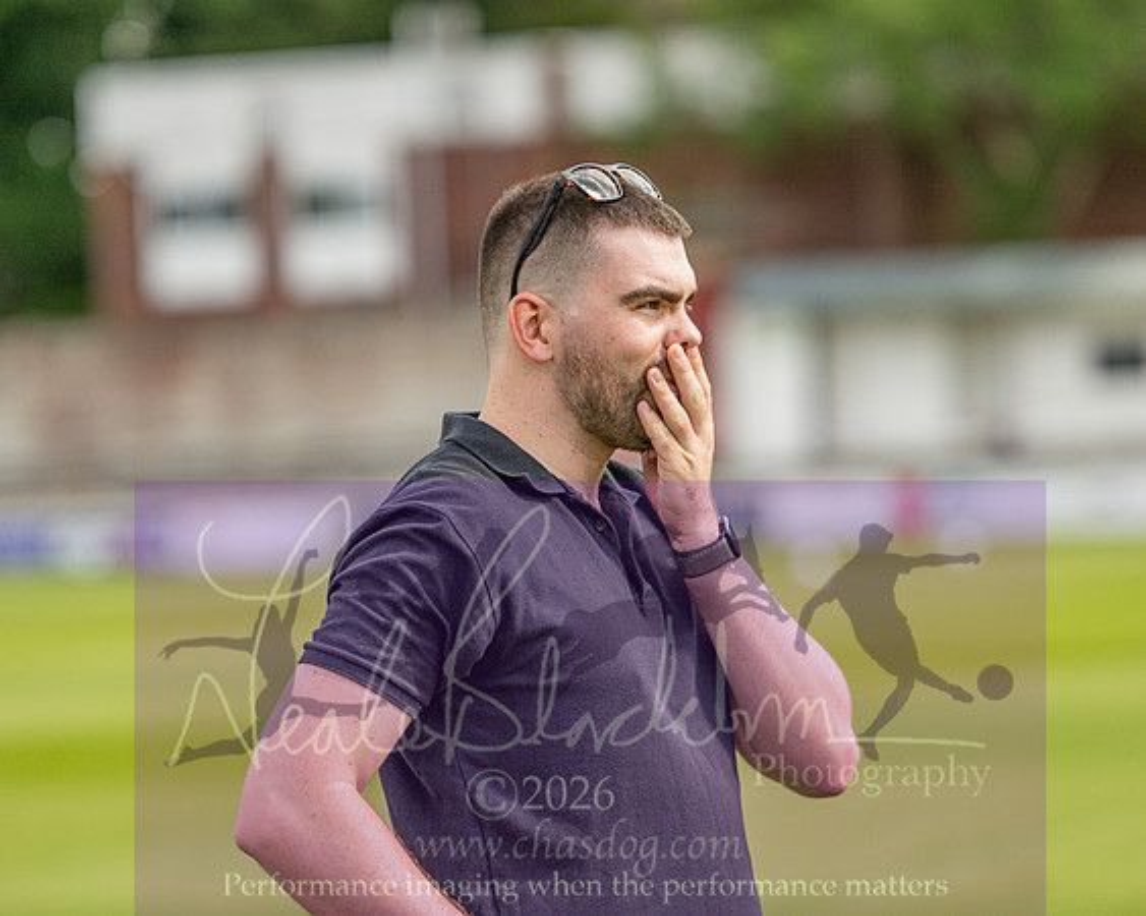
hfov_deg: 13.5
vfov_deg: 10.8
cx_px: 531
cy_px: 458
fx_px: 4852
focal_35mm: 143
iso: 280
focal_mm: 85
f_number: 1.6
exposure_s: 1/6400
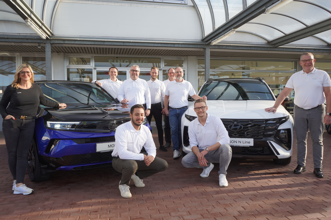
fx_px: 267
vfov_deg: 45.0
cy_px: 110
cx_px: 166
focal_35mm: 29
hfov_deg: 63.7
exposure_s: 1/320
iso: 100
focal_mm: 29
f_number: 4.5
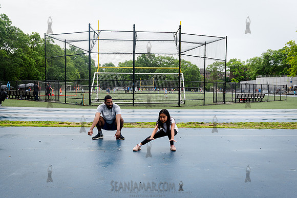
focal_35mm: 35
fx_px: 288
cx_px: 148
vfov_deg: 37.9
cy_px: 107
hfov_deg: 54.5
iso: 400
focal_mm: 32
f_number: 4.5
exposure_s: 1/1600
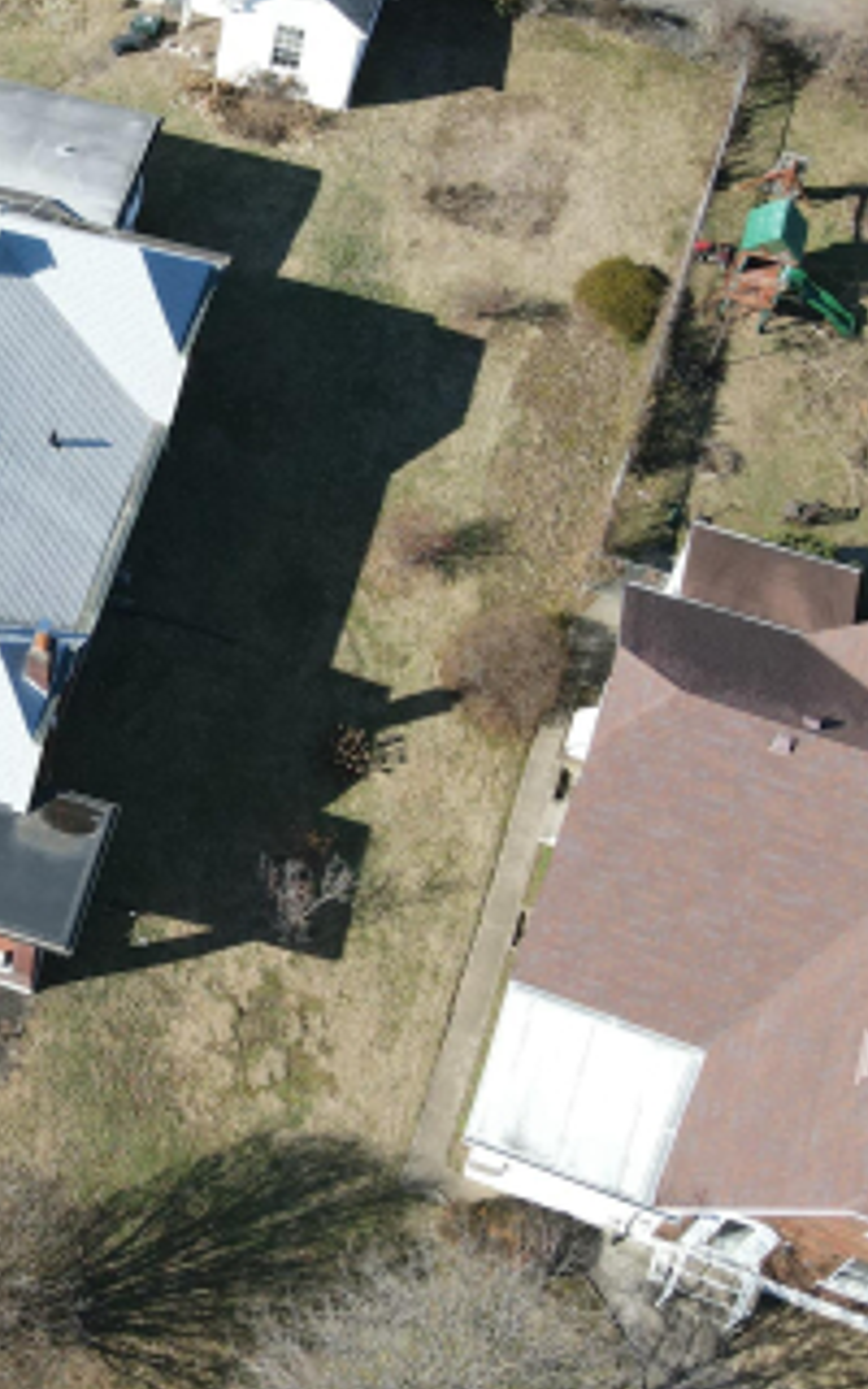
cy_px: 660
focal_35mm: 53
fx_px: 2006
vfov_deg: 38.2
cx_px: -89
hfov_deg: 23.0
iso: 110
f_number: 2.8
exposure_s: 1/350
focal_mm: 4.5
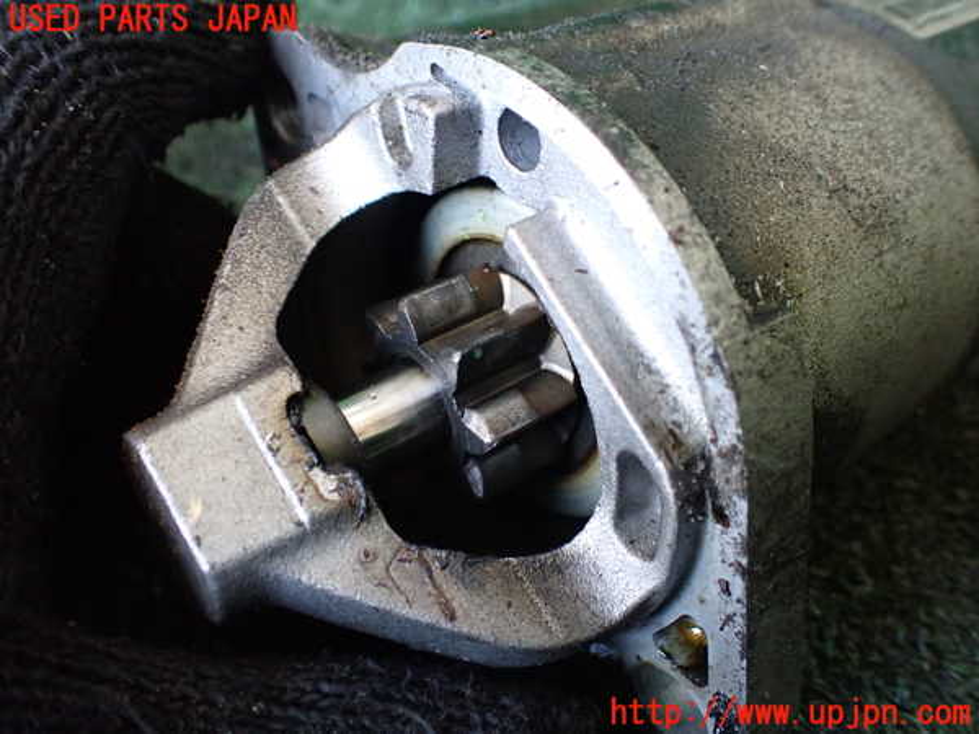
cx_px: 490
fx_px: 848
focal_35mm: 30
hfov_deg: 60.0
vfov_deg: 46.8
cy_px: 367
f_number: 2.3
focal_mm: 5.4
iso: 800
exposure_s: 1/125
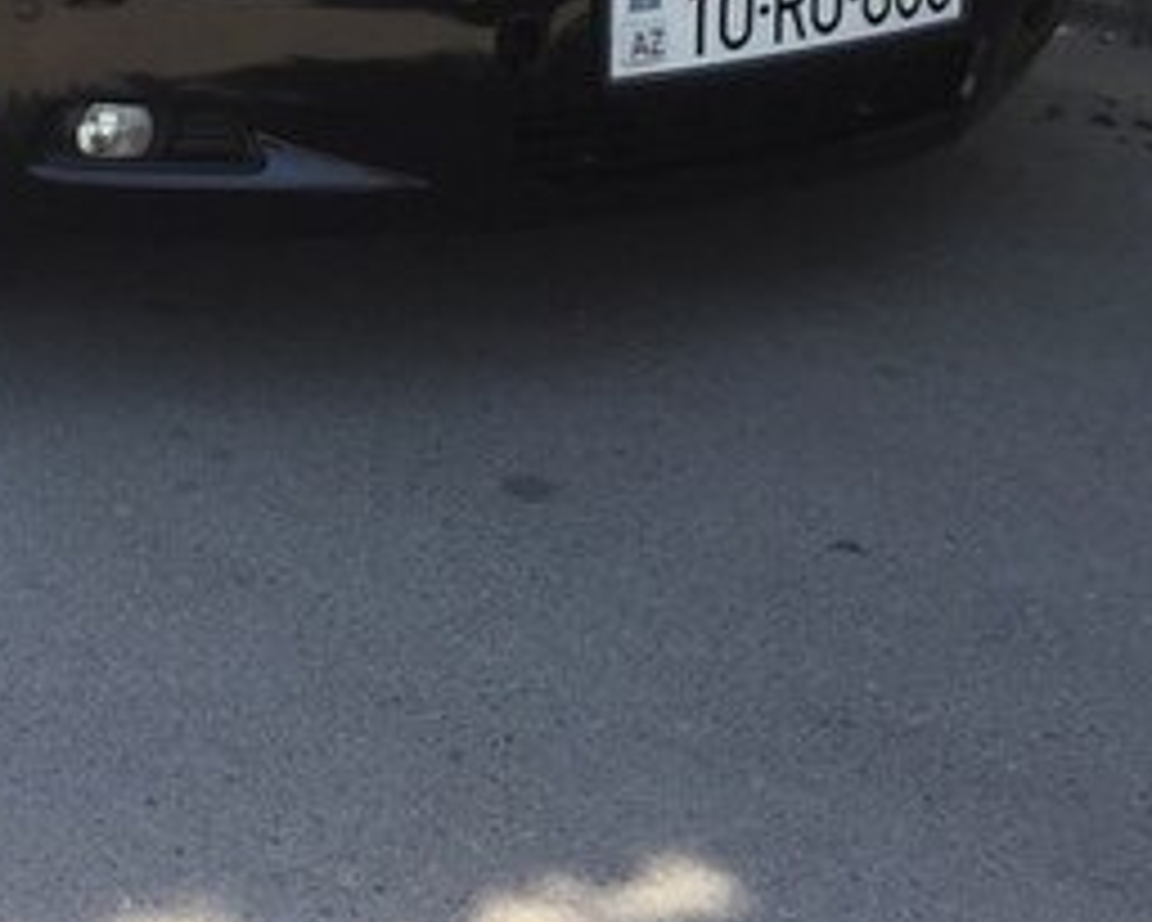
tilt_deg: -11.6
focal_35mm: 73
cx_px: 54
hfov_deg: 25.0
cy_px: -128
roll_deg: -0.5
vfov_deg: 19.9
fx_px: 2490
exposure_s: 1/590
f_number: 2.2
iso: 32
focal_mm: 4.15
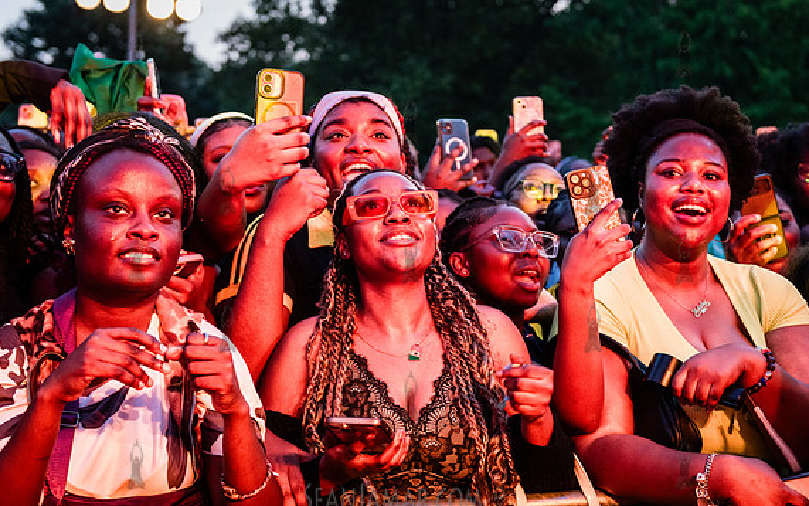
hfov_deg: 35.7
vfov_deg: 22.8
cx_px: 409
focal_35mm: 57
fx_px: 1257
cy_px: 259
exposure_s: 1/200
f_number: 3.5
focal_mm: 55
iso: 4000
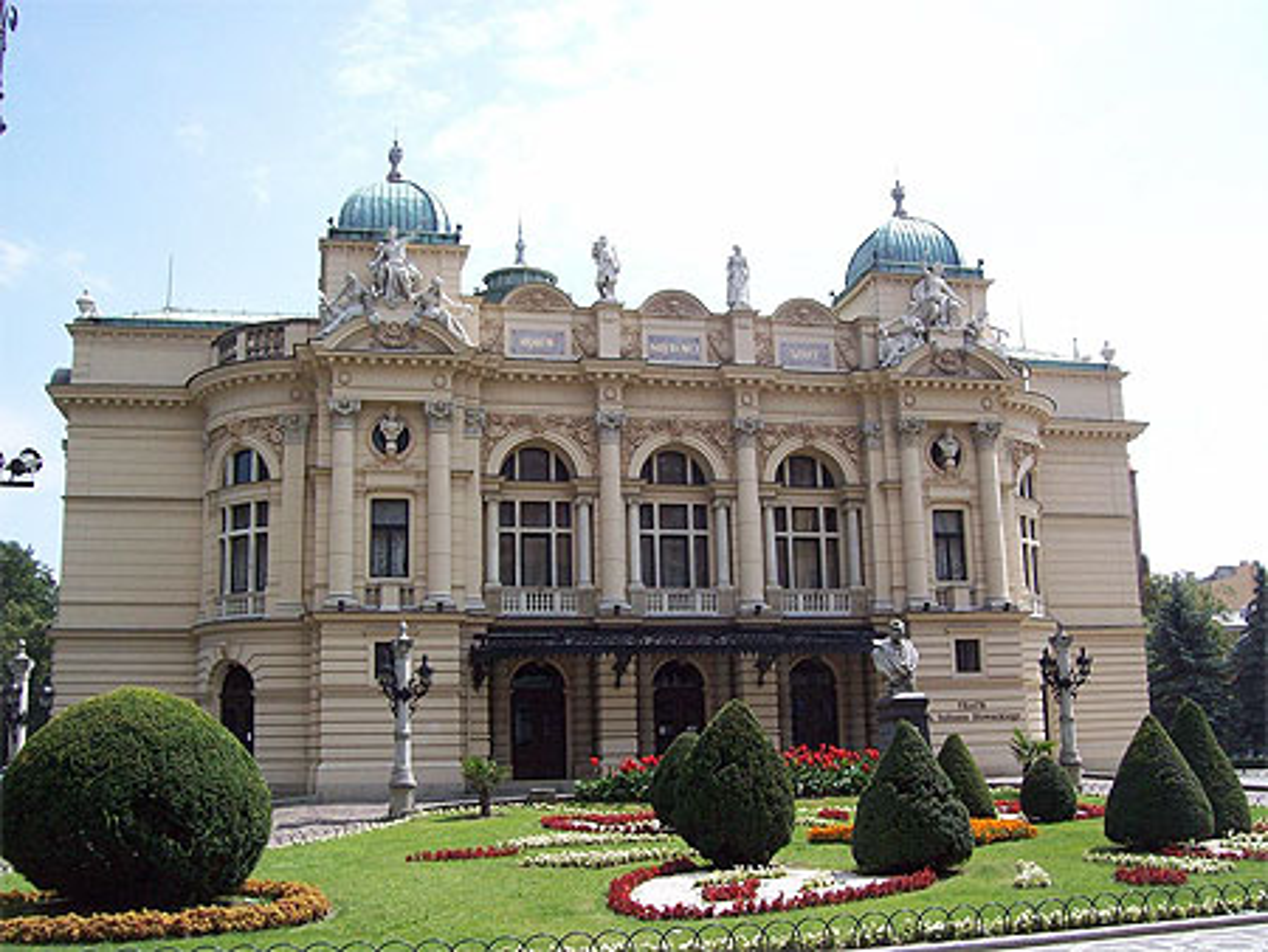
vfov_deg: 39.7
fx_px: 1319
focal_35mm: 36
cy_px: 476
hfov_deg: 51.3
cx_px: 634
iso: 80
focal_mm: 6
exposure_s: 1/391
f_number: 4.8
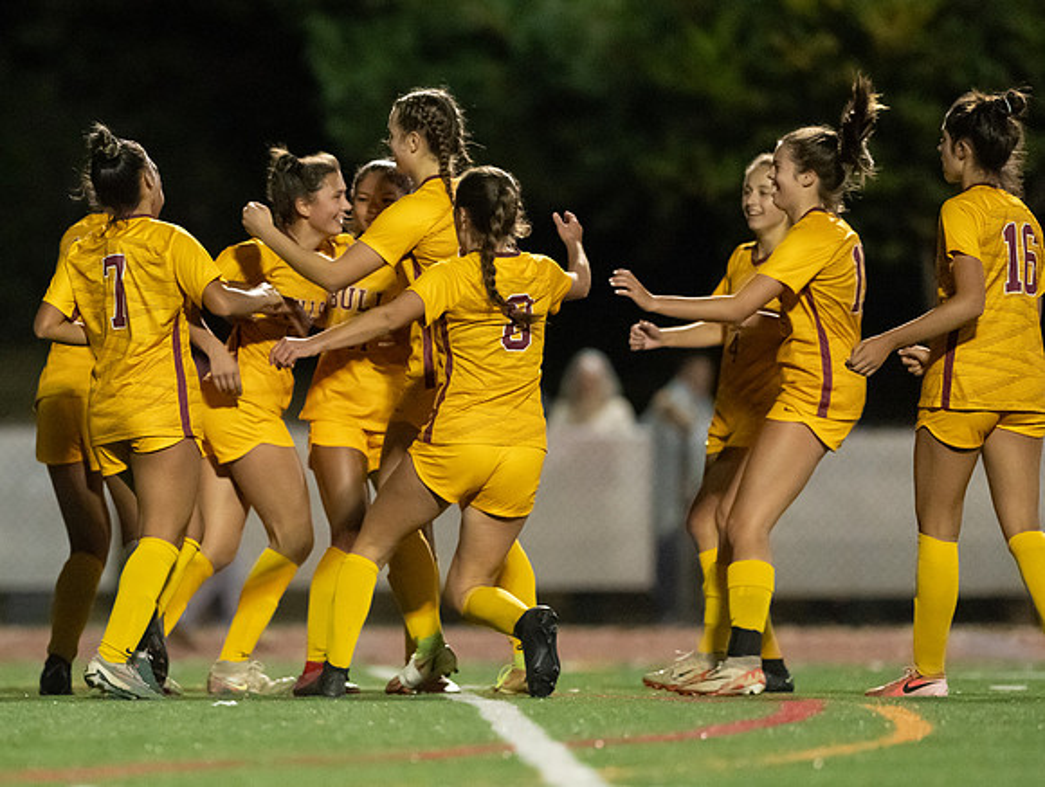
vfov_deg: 3.5
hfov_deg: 4.7
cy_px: 420
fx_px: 12706
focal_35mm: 420
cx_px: 350
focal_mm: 300
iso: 16000
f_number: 2.8
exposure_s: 1/1000
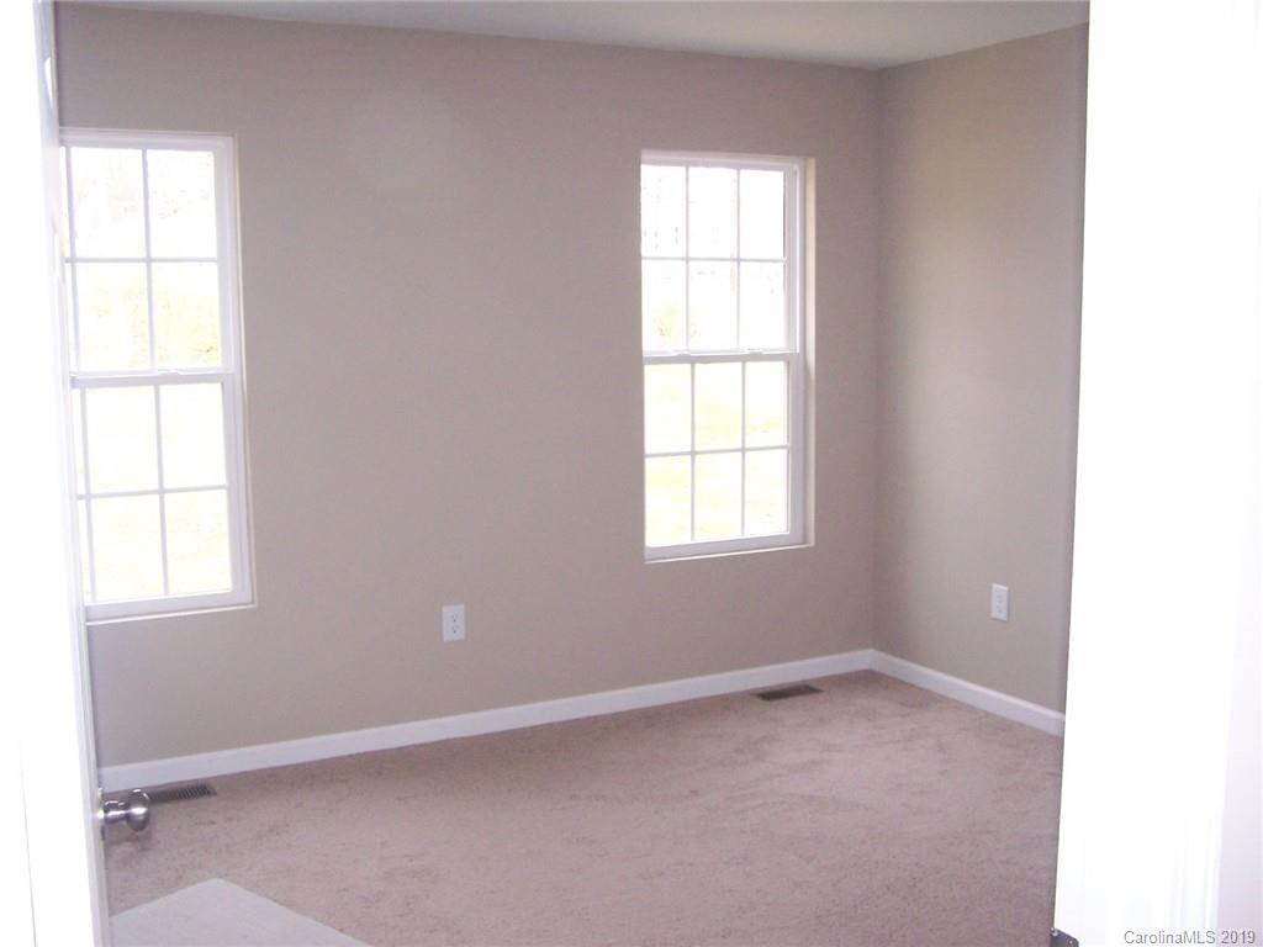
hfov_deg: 49.0
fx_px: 1386
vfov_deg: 37.7
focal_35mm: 38
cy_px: 474
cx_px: 632
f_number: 2.8
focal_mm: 6.3
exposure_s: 1/60
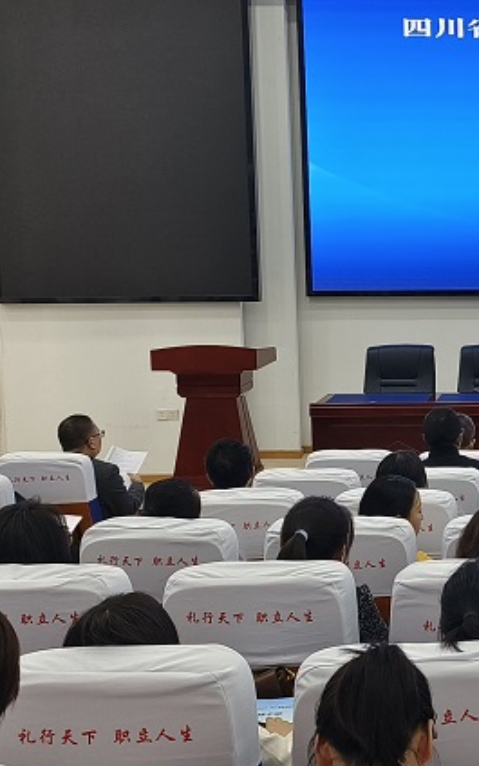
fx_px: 1379
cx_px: 692
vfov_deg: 31.0
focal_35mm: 66
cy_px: 318
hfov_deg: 17.9
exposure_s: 1/100
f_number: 1.75
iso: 900
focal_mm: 5.5
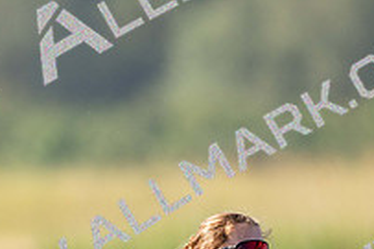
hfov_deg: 1.2
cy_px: 355
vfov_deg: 0.8
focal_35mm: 1715
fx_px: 17802
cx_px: 138
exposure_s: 1/2500
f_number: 5
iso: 250
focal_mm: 600
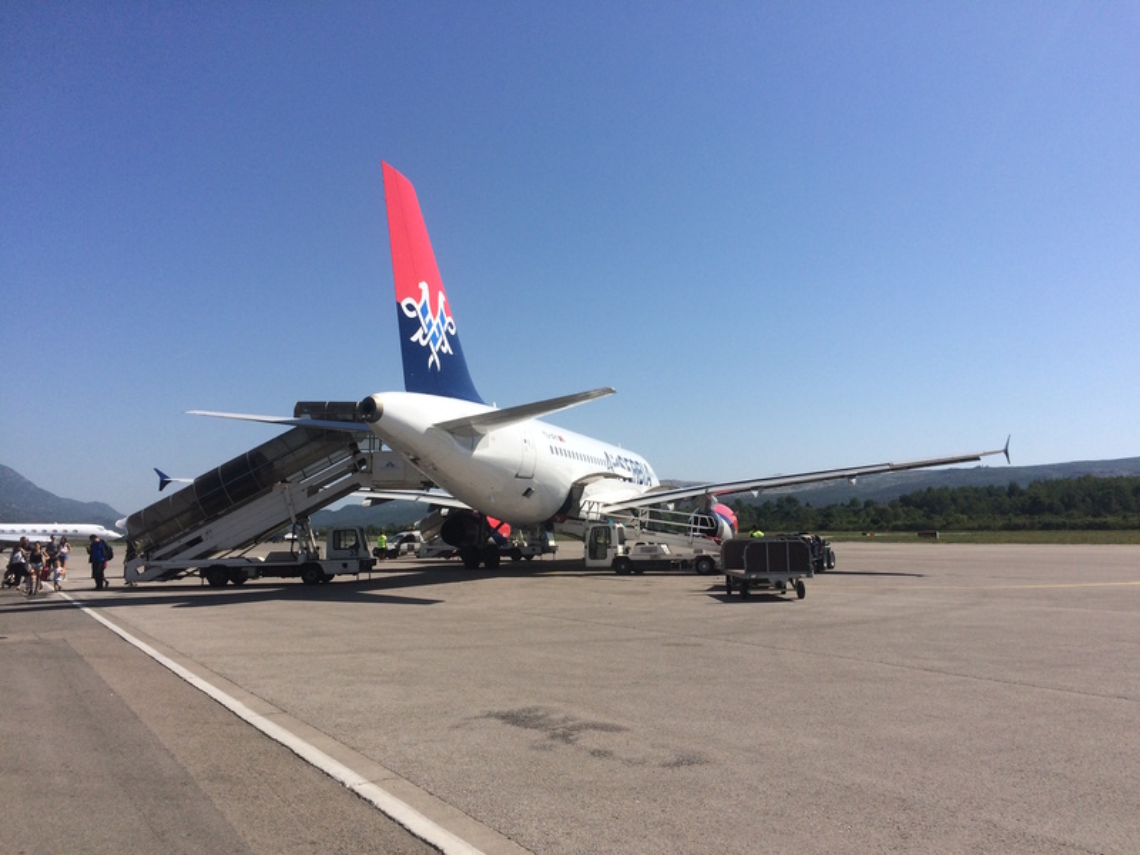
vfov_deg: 48.2
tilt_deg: +5.6
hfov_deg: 61.7
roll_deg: +1.5
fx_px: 955
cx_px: 570
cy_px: 428
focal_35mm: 29
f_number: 2.2
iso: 32
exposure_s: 1/4115
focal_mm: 4.15
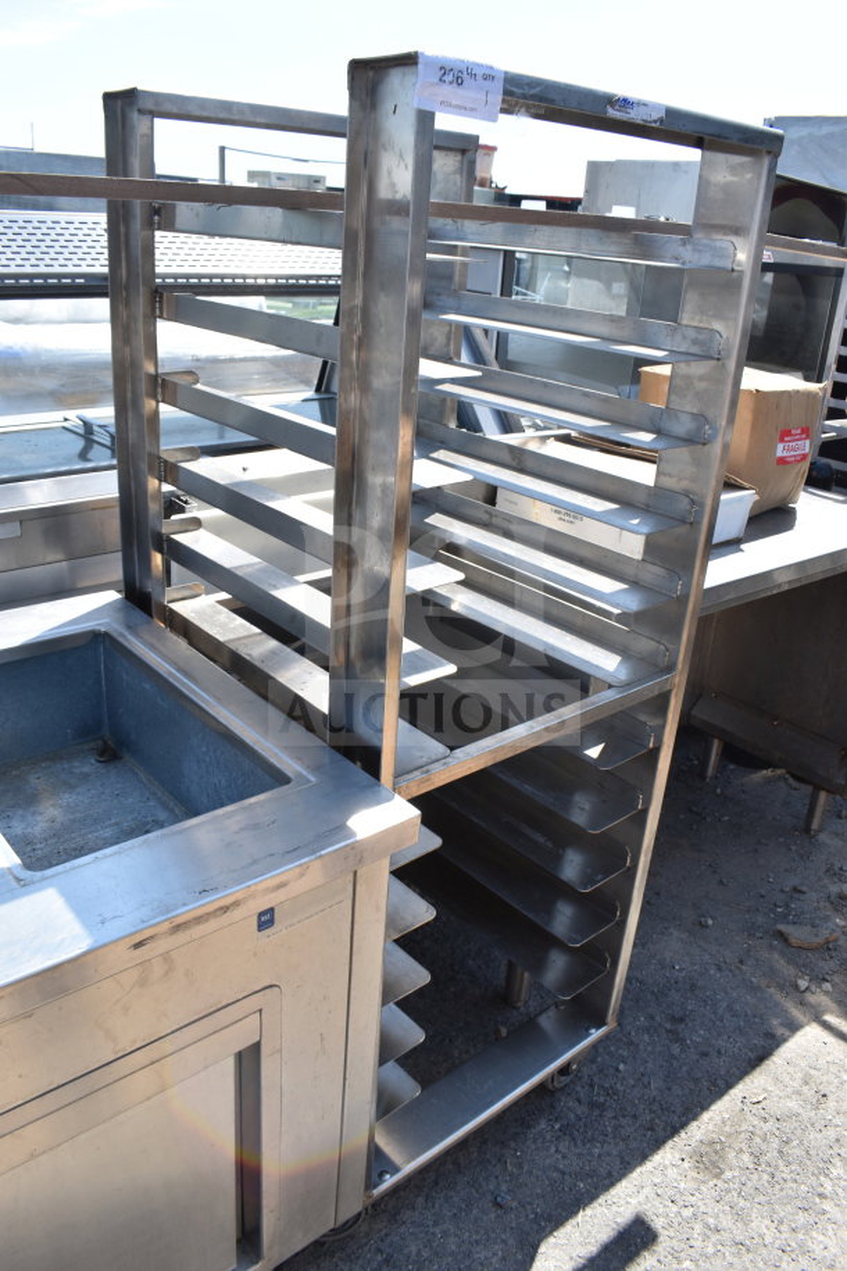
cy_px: 636
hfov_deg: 47.9
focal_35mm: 27
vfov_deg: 67.4
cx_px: 424
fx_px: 953
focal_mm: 18
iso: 200
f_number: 8
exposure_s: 1/250
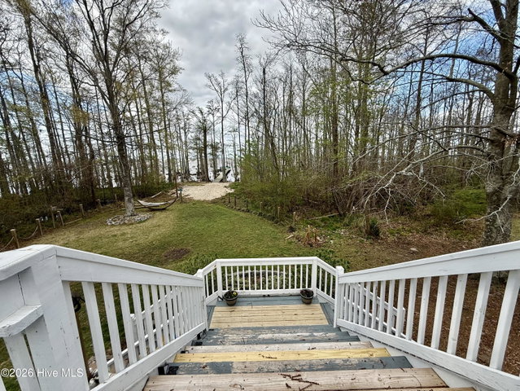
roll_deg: +2.0
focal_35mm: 14
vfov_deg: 85.7
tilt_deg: -9.2
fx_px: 210
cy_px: 196
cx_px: 260
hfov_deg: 102.0
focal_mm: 2.22
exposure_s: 1/411
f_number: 2.2
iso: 50
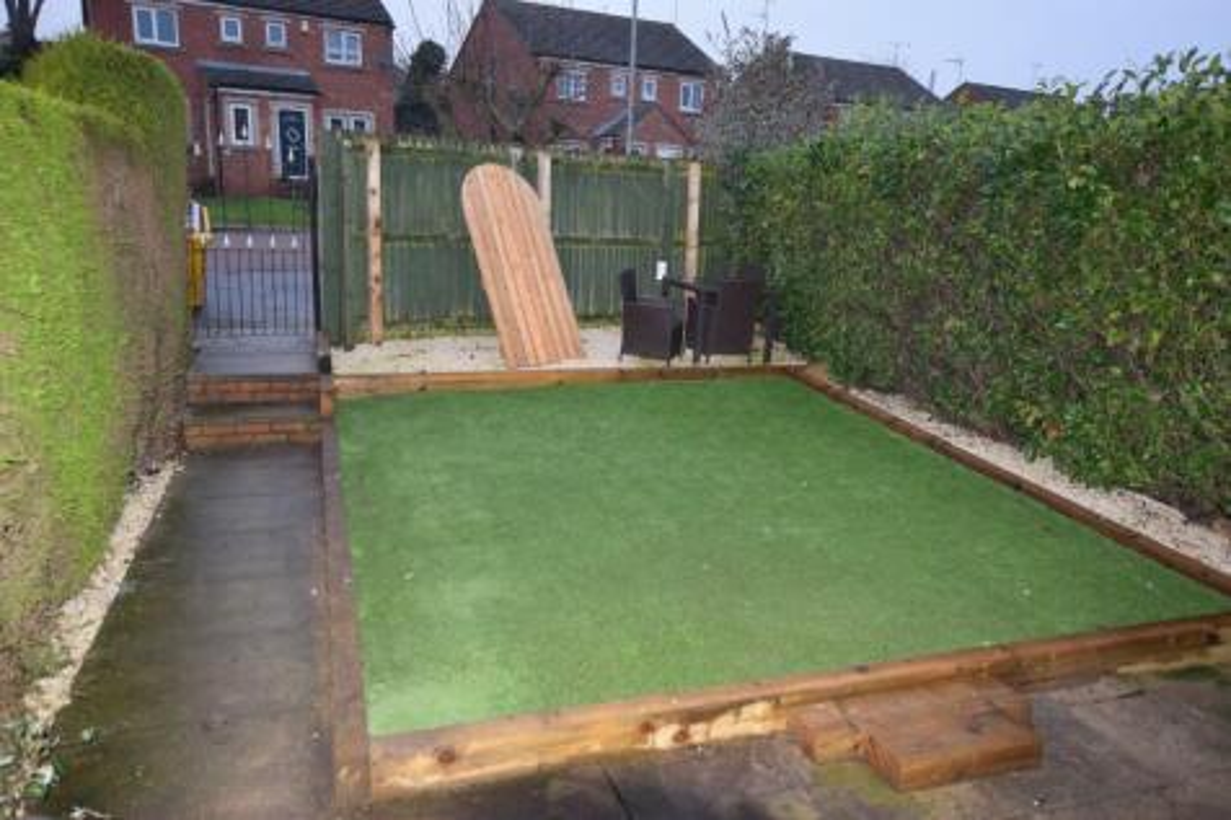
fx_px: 923
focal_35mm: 27
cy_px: 410
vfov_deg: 47.9
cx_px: 616
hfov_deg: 67.4
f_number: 5
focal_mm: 18
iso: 800
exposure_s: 1/100
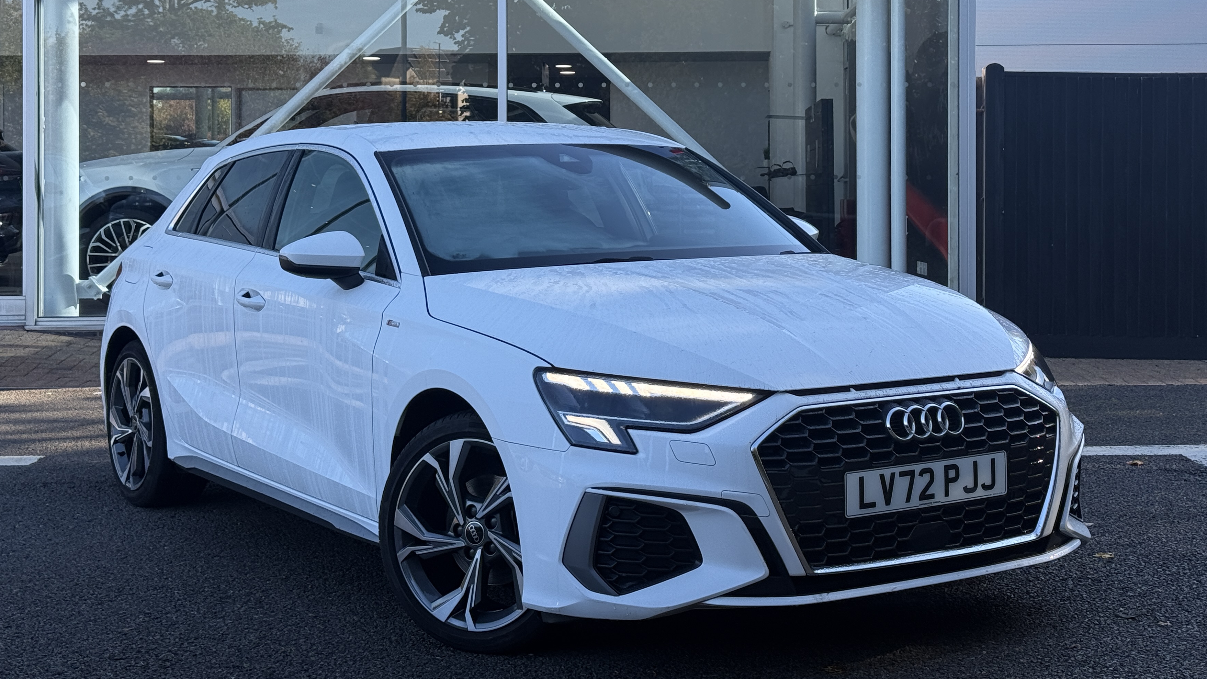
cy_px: 169
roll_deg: +0.6
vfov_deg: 19.9
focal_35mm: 60
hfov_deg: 34.9
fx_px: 1920
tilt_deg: +1.4
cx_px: 653
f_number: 1.78
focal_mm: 6.76
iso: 64
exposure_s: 1/837
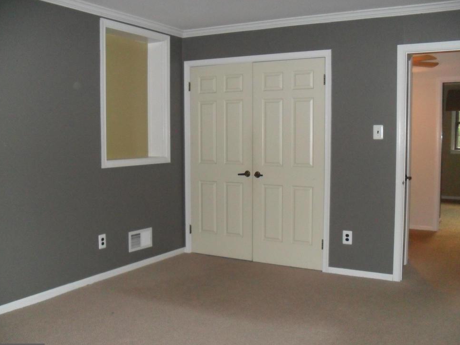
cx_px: 228
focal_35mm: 37
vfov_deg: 38.6
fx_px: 491
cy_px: 181
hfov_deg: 50.2
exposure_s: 1/45
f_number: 3
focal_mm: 6.3
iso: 320
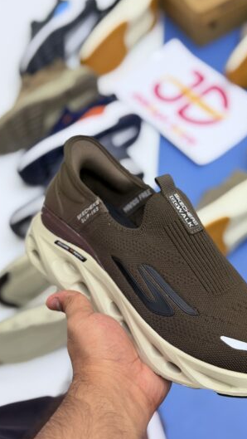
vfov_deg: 36.6
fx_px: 663
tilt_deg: -54.6
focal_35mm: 57
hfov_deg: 21.0
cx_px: 167
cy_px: 217
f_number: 1.78
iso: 64
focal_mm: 6.76
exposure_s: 1/233
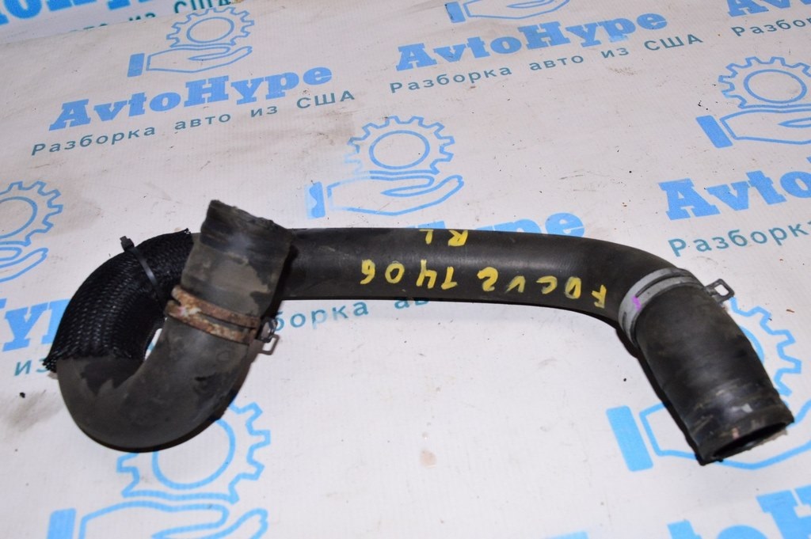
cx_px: 406
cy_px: 270
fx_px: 777
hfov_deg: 55.1
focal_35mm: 34
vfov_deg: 38.3
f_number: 8
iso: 1600
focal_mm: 23
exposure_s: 1/200
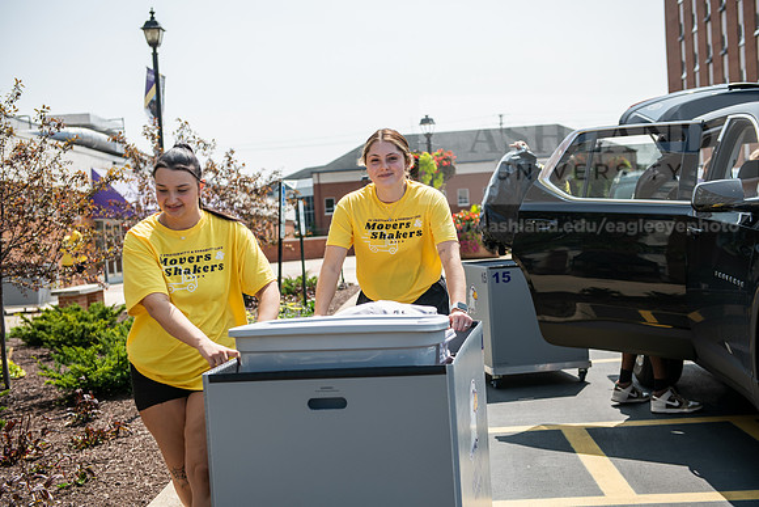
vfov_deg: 27.0
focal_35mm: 50
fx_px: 1054
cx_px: 380
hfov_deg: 39.6
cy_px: 254
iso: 80
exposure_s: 1/640
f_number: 3.5
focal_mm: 50
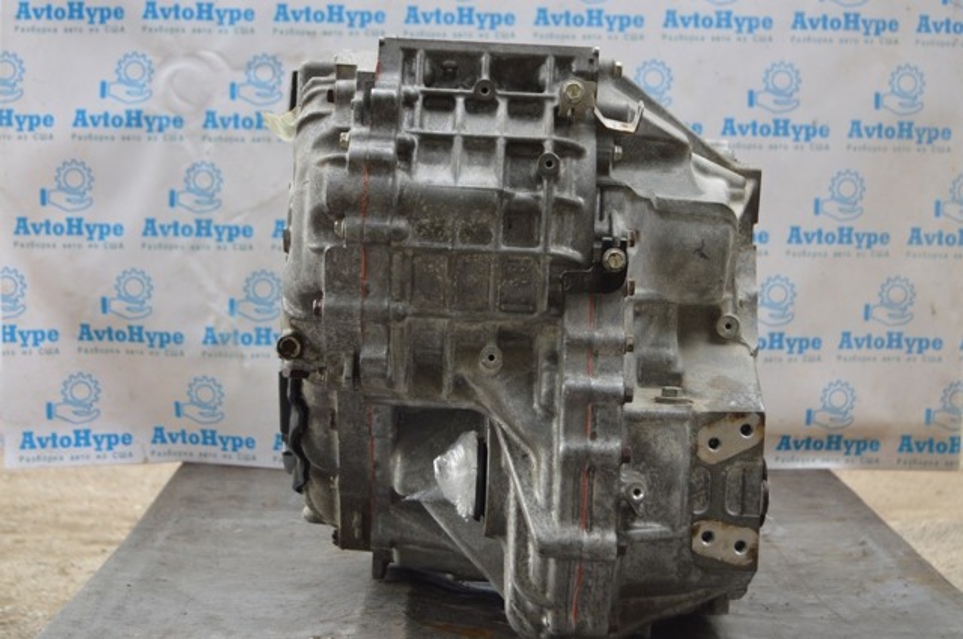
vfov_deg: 22.6
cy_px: 320
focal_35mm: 60
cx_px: 482
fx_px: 1603
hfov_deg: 33.4
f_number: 5.6
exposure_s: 1/125
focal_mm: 40
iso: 360
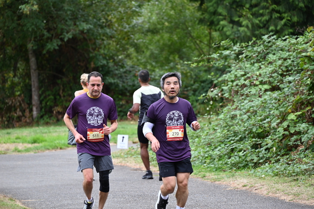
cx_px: 157
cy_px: 104
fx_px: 1745
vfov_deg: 6.9
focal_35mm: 200
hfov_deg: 10.3
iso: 500
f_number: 6.3
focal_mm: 200
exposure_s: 1/250
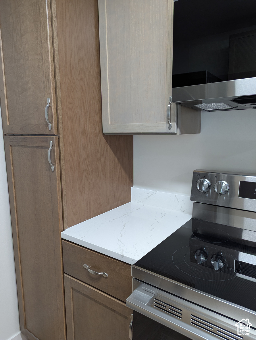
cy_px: 170
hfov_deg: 56.9
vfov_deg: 71.5
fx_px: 236
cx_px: 128
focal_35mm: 24
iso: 97
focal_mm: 6.81
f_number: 1.85
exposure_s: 1/24
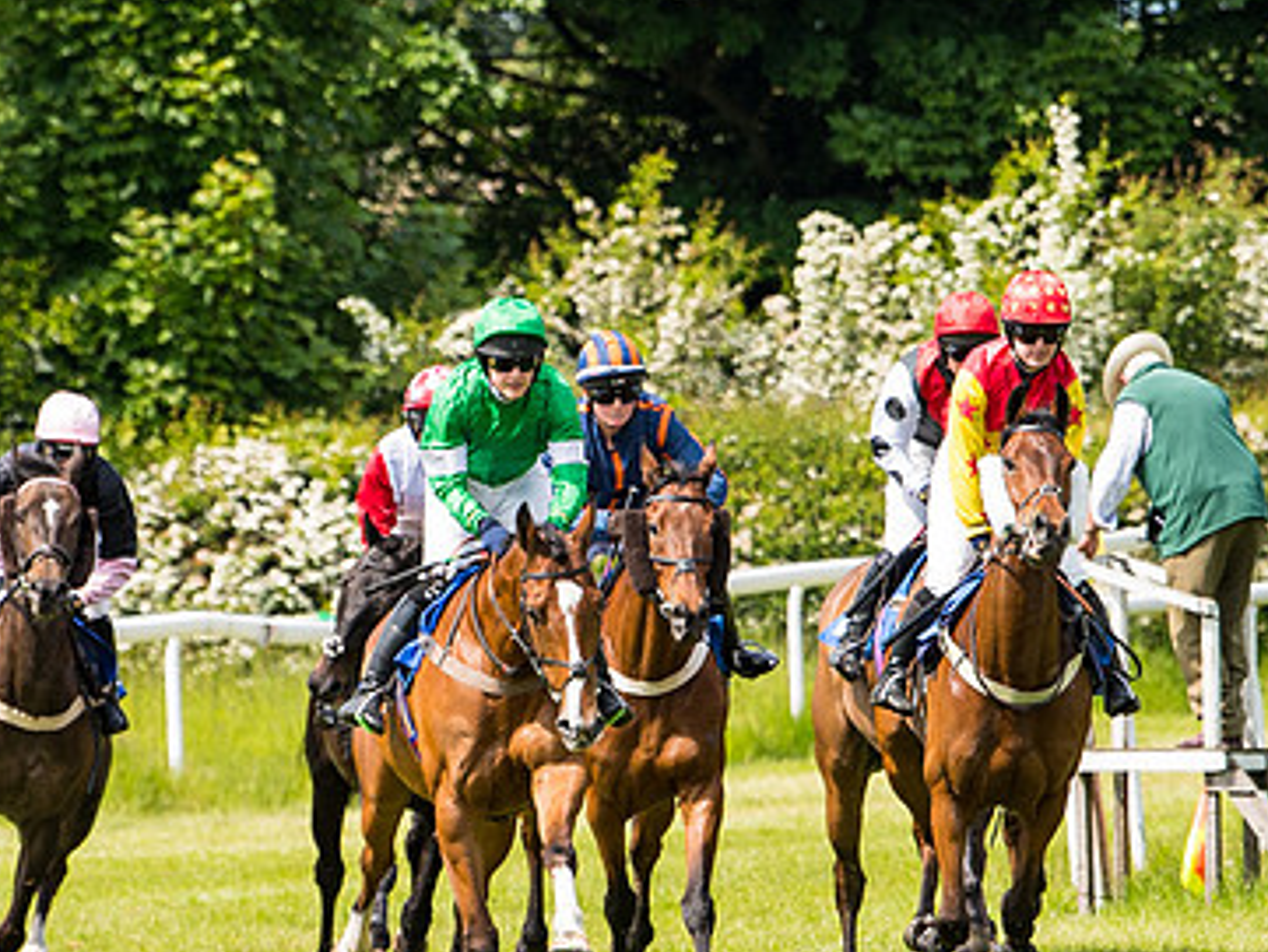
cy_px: 691
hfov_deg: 3.4
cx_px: 684
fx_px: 21143
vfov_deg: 2.6
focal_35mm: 577
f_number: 4
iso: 200
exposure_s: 1/1250
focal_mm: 170
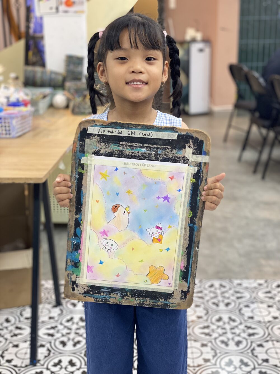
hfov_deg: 28.0
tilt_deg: -14.3
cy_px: 187
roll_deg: +0.4
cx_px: 140
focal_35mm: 52
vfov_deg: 36.8
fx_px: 561
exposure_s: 1/100
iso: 50
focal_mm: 6
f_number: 2
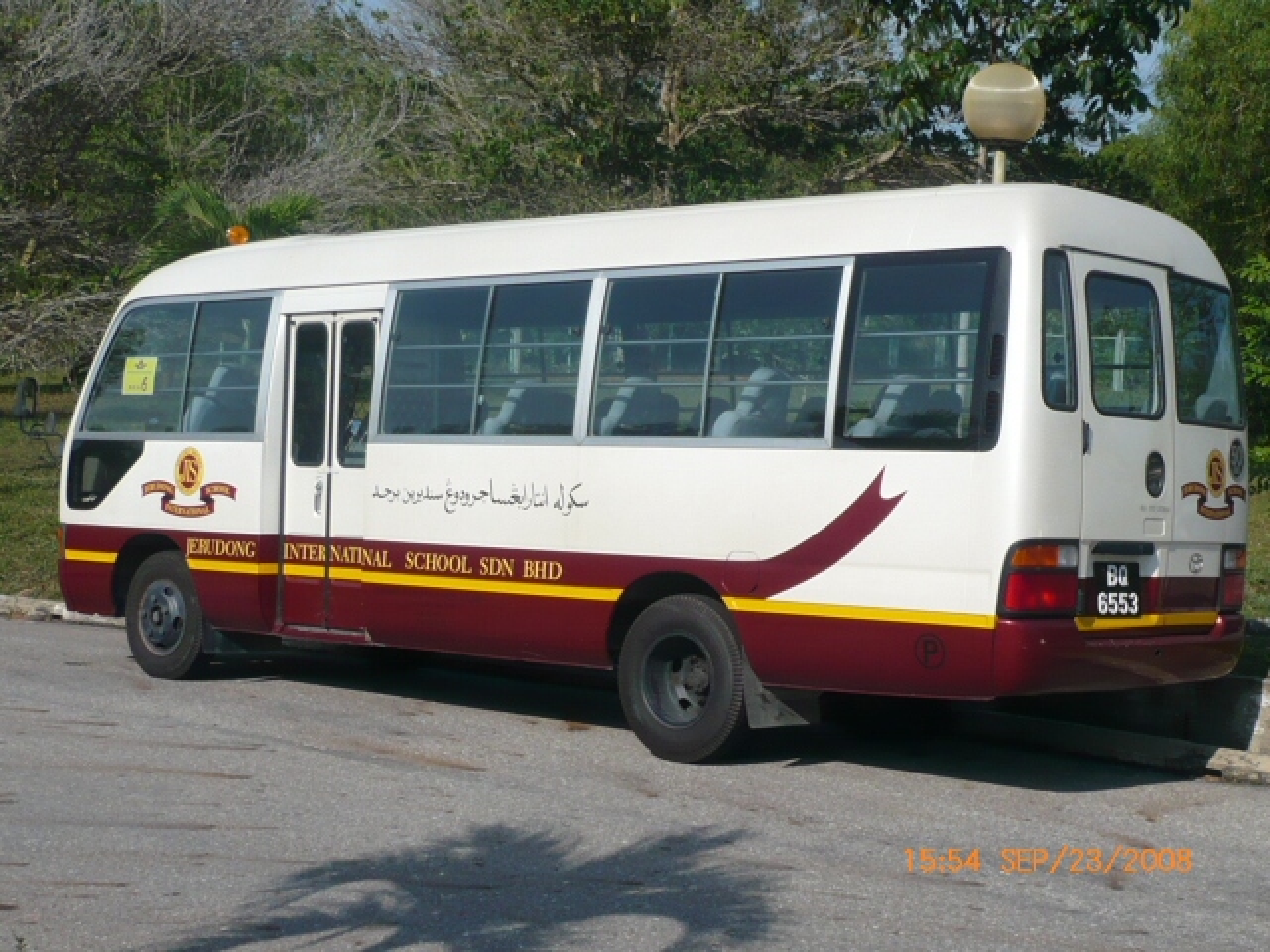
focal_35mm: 35
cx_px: 635
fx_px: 1284
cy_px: 476
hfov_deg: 52.6
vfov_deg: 40.7
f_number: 8
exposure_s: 1/320
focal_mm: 5.8
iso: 100
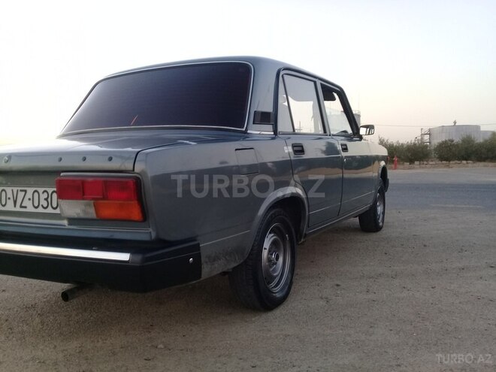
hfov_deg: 58.4
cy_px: 186
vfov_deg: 45.4
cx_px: 248
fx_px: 444
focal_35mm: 31
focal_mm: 3.3
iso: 50
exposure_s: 1/33
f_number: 2.2
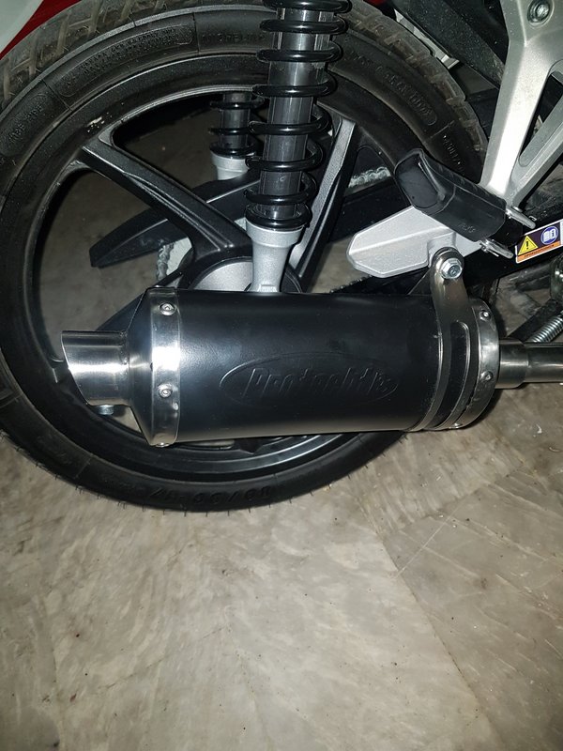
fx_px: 564
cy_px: 376
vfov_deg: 67.3
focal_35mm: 26
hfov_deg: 53.1
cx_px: 282
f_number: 1.7
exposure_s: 1/38
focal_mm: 4.2
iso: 160
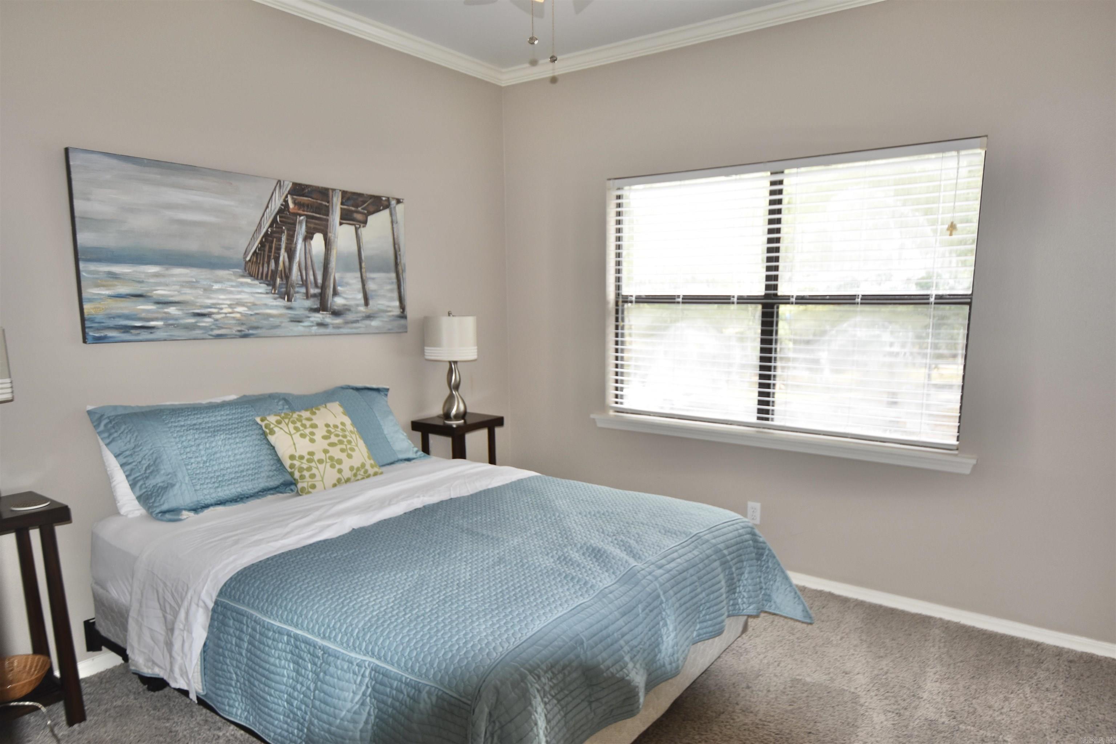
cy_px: 372
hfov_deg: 77.3
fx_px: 697
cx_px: 558
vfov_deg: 56.1
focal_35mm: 22
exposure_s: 1/100
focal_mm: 15
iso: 400
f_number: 5
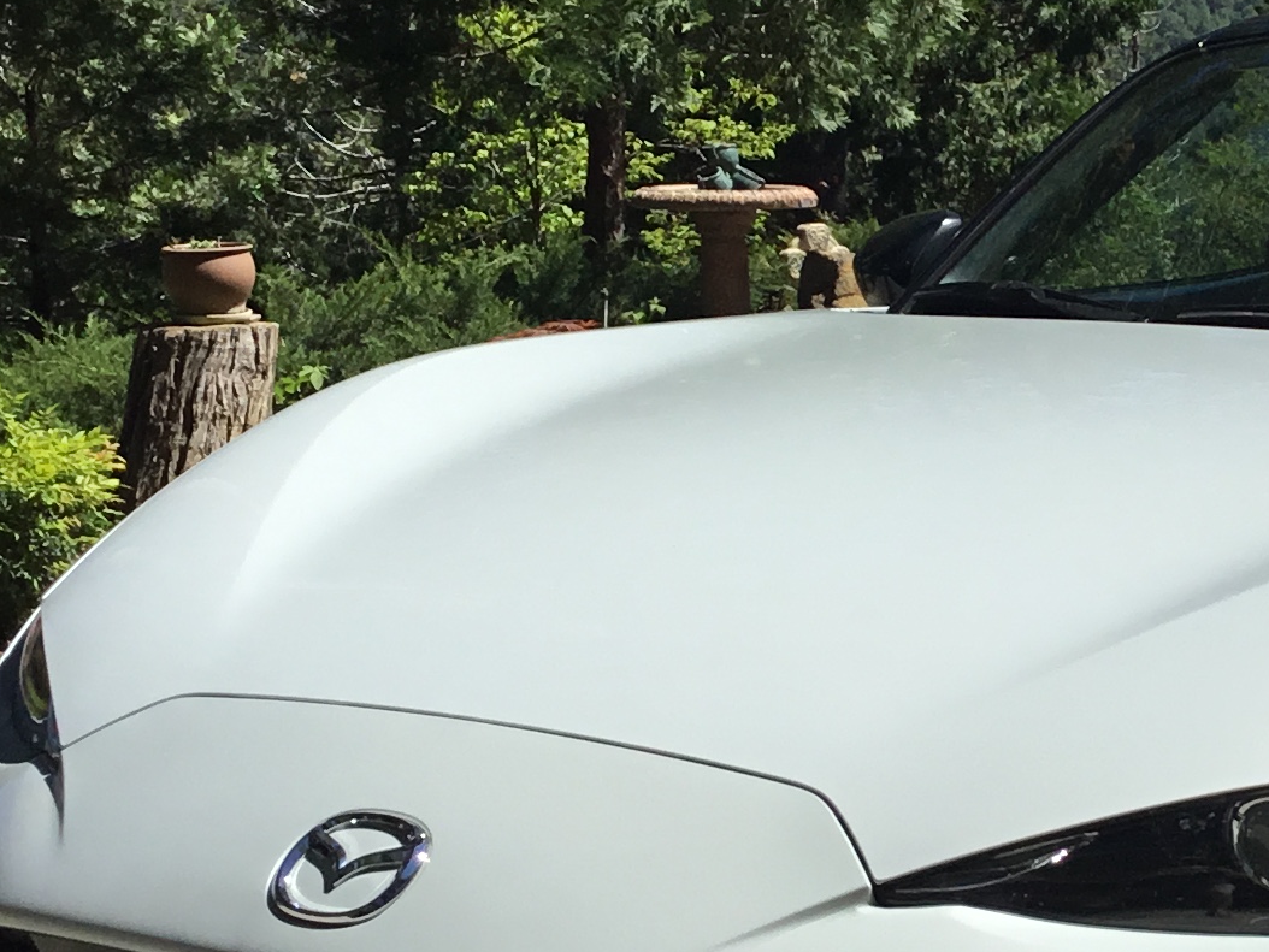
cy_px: 507
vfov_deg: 15.4
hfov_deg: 20.0
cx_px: 1175
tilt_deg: -6.9
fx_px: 3520
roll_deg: +0.4
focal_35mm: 96
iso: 25
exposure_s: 1/1381
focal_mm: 3.3
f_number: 2.4
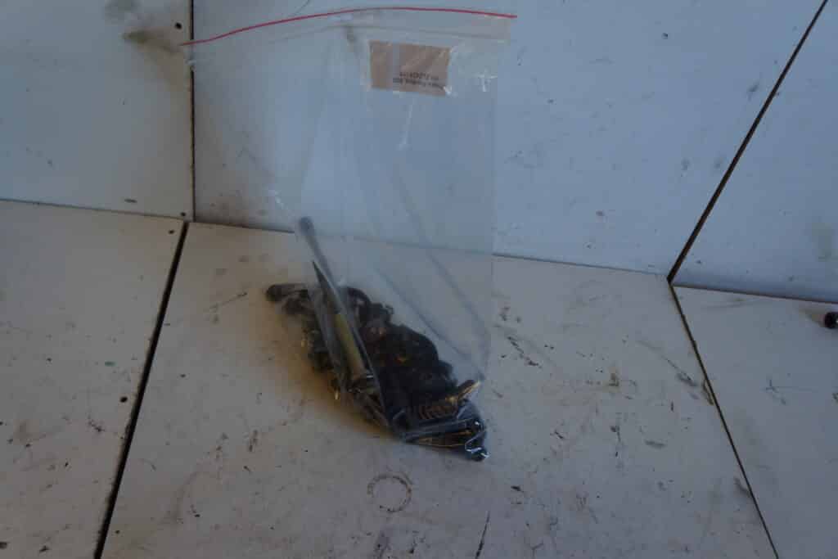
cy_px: 280
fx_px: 698
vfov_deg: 43.6
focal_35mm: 30
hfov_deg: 61.9
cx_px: 419
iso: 160
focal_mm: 20
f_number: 4
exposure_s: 1/60
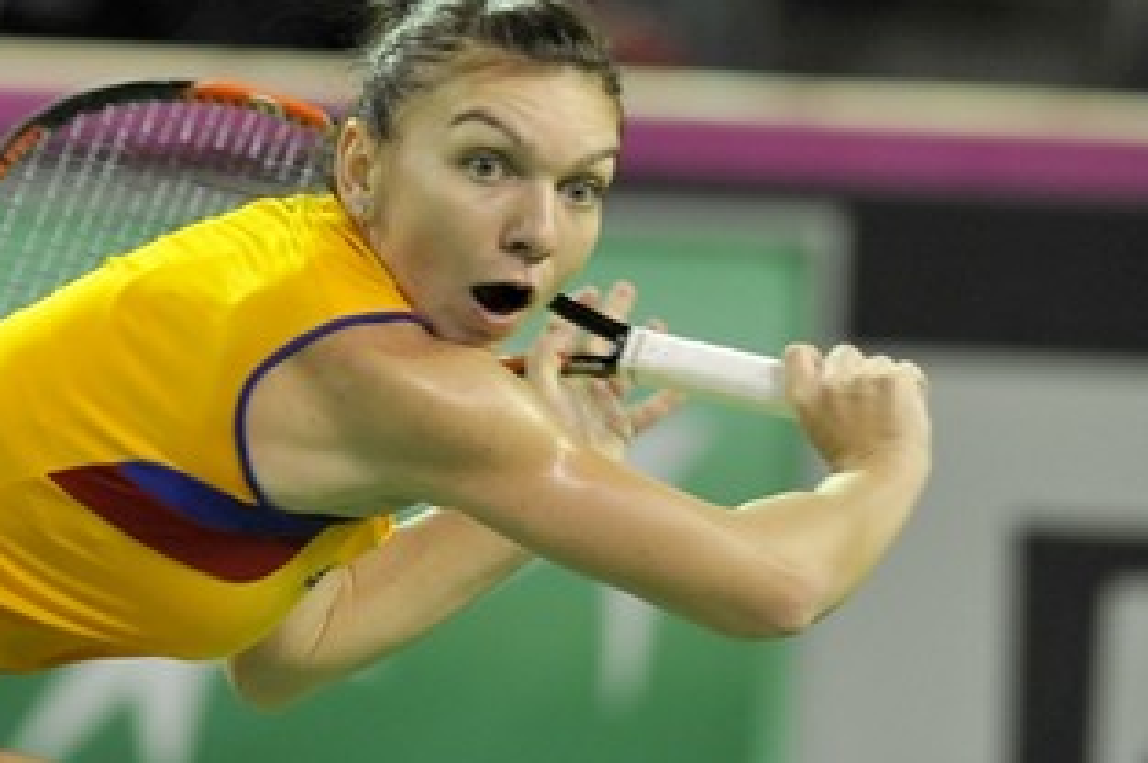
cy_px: 279
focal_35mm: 806
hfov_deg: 2.6
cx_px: 414
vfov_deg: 1.7
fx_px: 25675
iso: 2000
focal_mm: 400
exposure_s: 1/800
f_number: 3.2
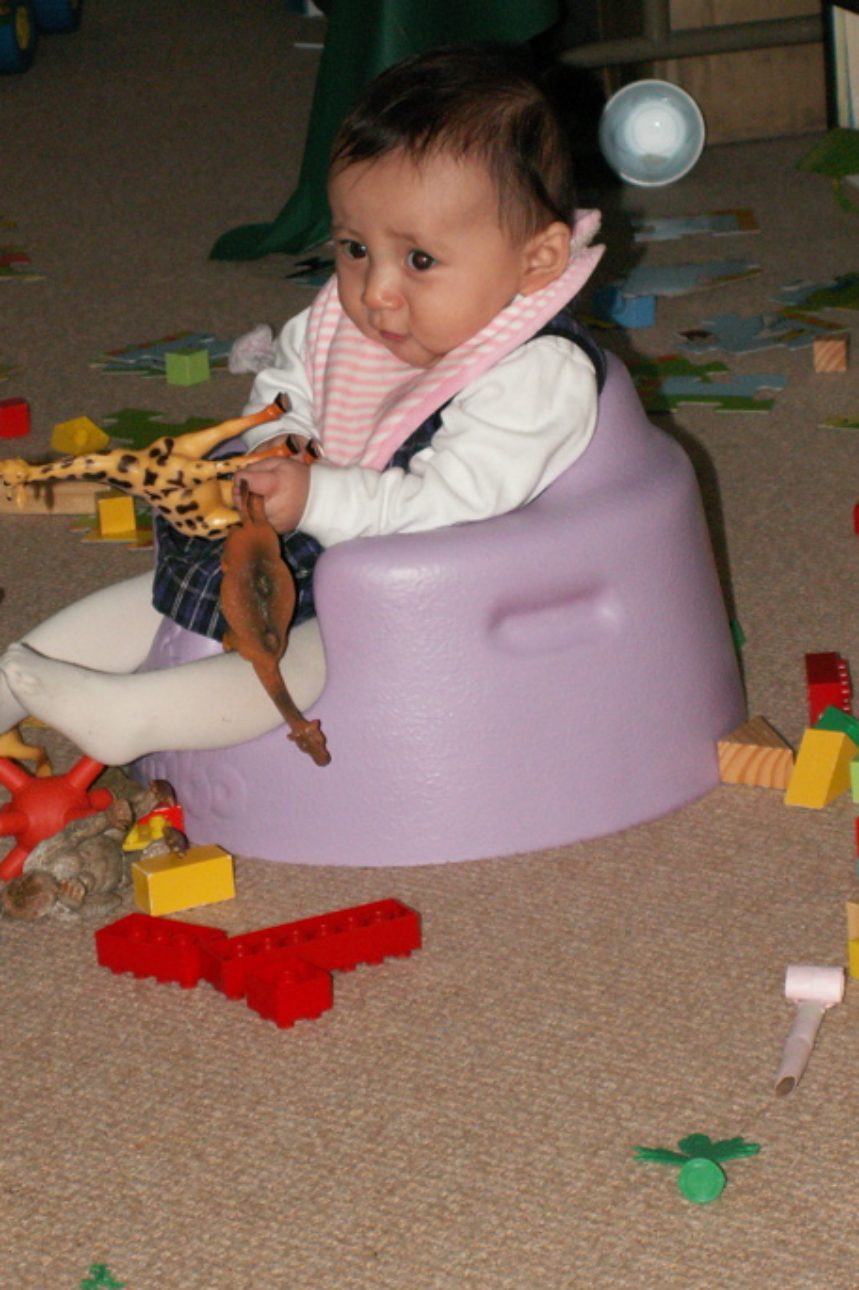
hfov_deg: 12.0
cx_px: 331
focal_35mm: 114
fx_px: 4084
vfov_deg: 17.9
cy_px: 517
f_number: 3.5
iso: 160
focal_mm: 14.65
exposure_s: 1/40
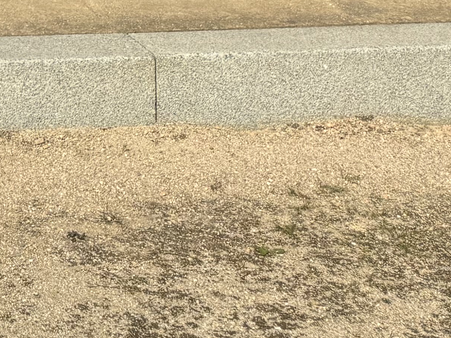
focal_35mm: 114
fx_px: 1485
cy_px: -428
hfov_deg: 15.3
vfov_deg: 11.2
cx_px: -317
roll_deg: +2.0
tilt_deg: +3.0
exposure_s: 1/3802
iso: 80
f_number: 1.78
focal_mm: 6.76
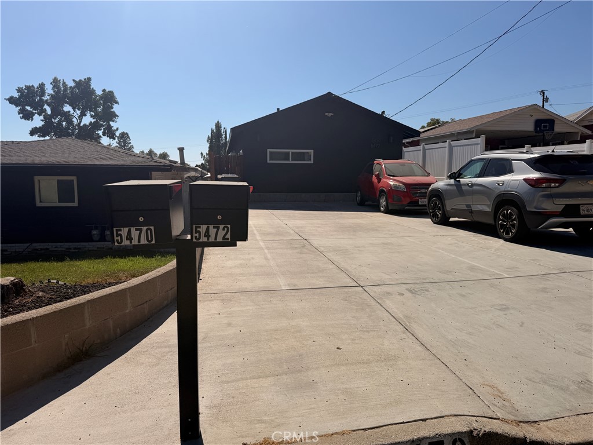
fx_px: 411
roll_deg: +0.2
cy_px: 222
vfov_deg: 56.8
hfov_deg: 71.6
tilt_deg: -8.1
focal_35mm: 24
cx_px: 296
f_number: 1.78
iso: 80
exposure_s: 1/10309
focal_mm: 6.76
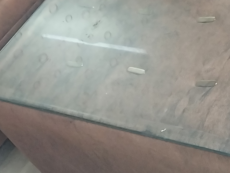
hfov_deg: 15.7
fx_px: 797
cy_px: -167
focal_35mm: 120
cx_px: 289
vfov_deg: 11.2
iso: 320
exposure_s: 1/50
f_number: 1.8
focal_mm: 4
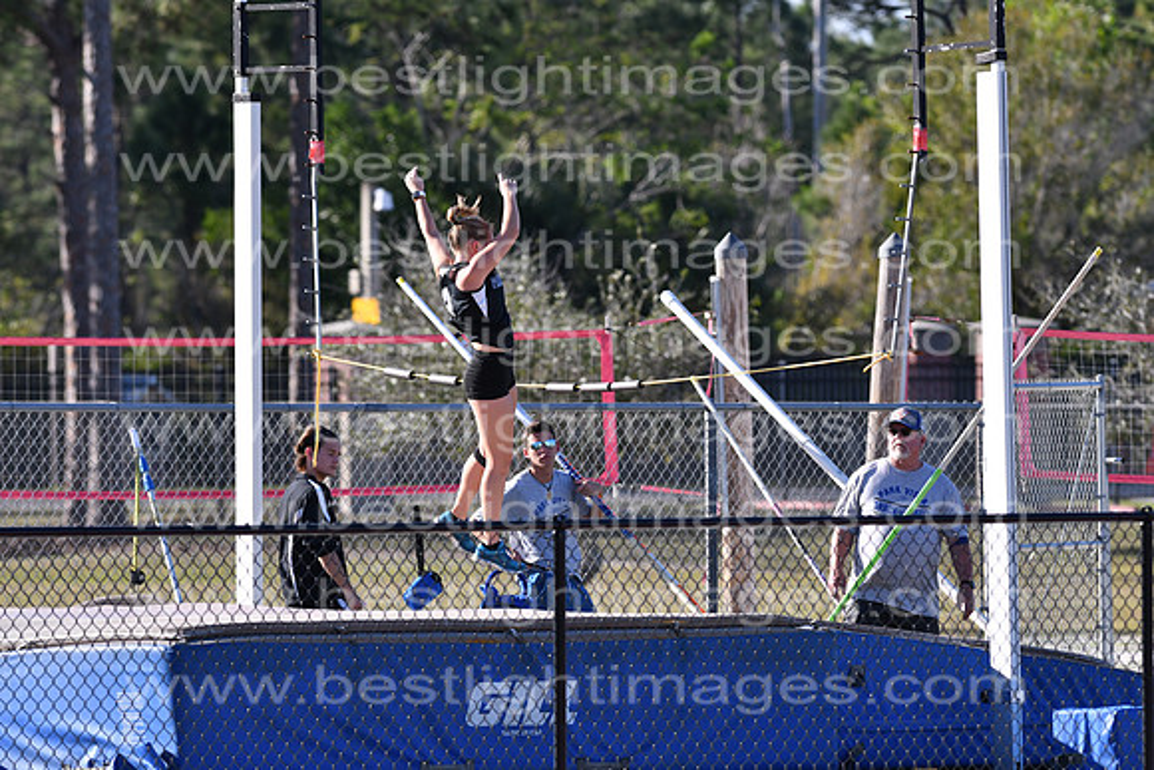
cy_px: 385
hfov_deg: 4.6
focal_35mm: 450
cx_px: 577
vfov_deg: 3.1
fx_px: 14428
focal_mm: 300
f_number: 5.6
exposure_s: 1/1600
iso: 400
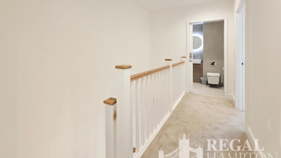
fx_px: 112
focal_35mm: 15
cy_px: 59
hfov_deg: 103.0
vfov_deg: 69.4
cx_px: 138
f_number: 2.2
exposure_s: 1/50.3
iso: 160
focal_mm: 2.2
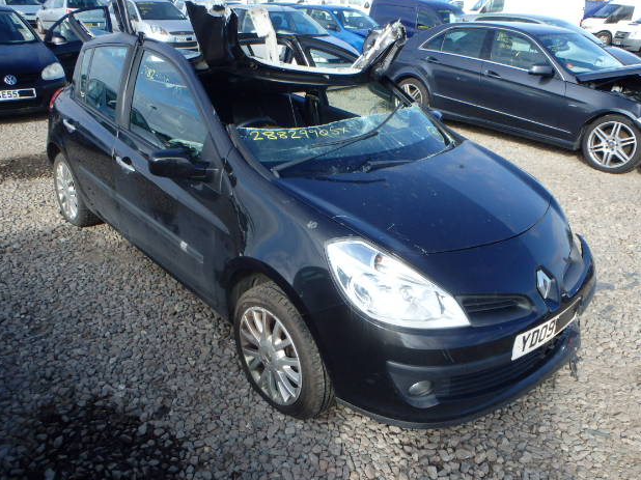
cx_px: 311
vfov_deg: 48.2
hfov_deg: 61.7
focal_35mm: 29
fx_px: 537
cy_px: 239
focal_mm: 5
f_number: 3.9
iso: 125
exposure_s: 1/320
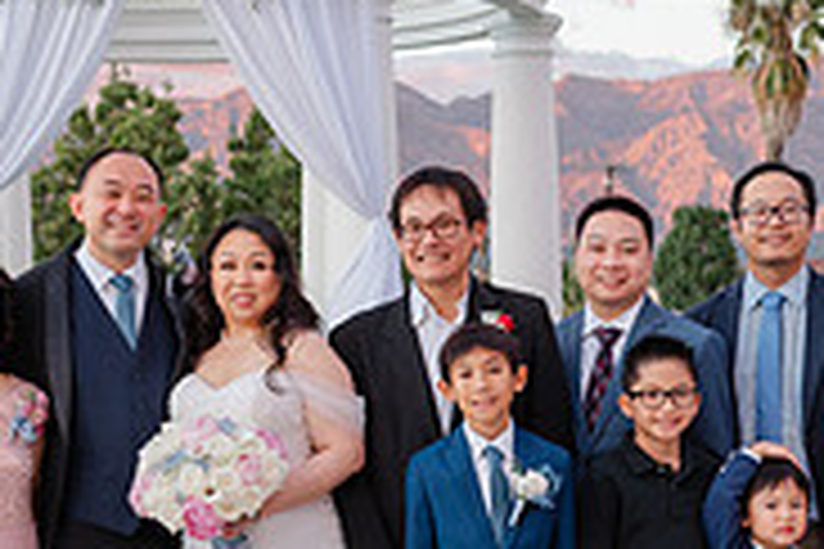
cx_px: 248
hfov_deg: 18.3
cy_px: 342
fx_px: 2540
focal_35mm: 111
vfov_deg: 12.3
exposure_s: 1/125
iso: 250
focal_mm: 35
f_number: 4
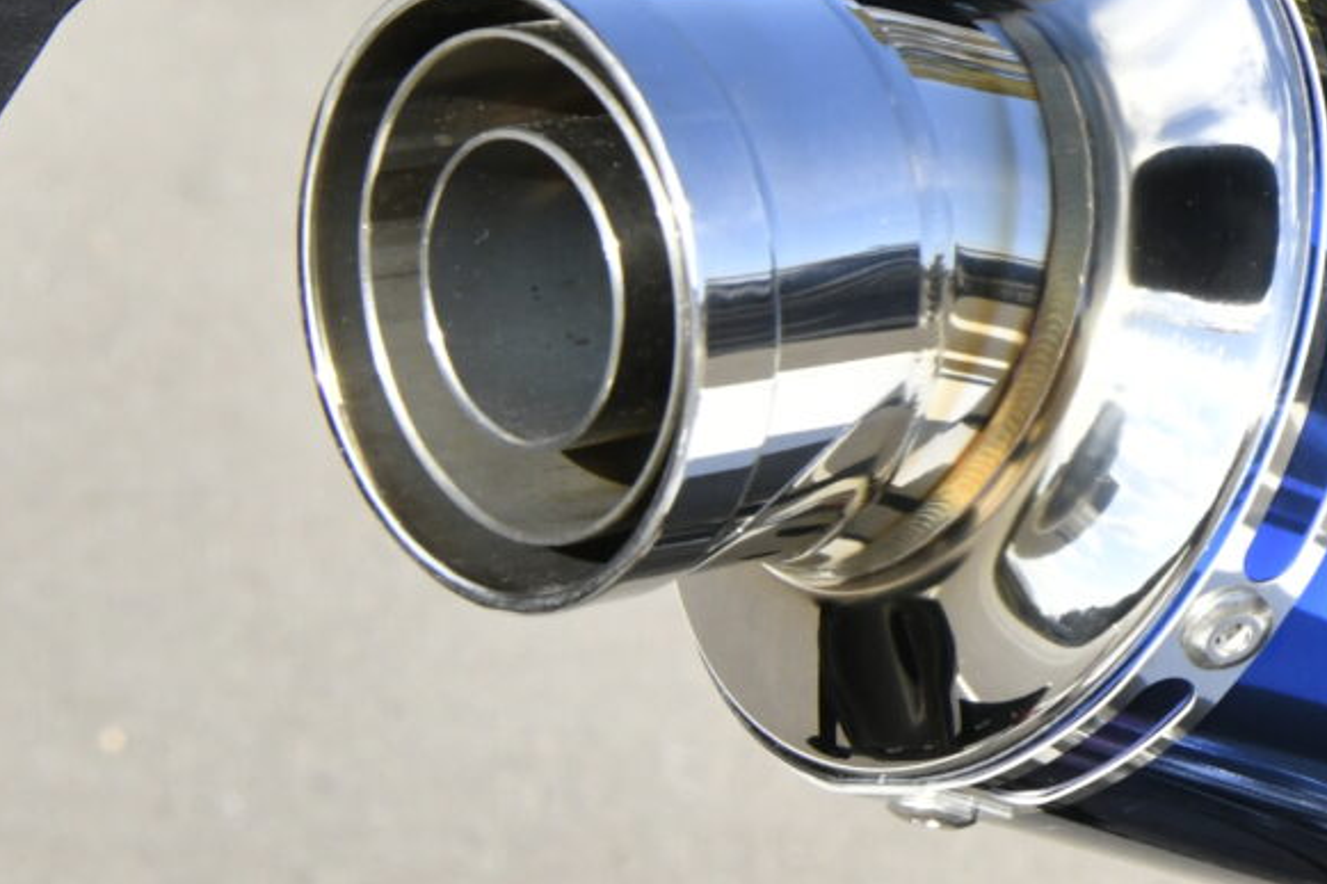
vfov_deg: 8.8
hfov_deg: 12.6
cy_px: 326
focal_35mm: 155
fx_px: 5712
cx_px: 1932
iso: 1000
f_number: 13
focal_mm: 45
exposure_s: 1/640
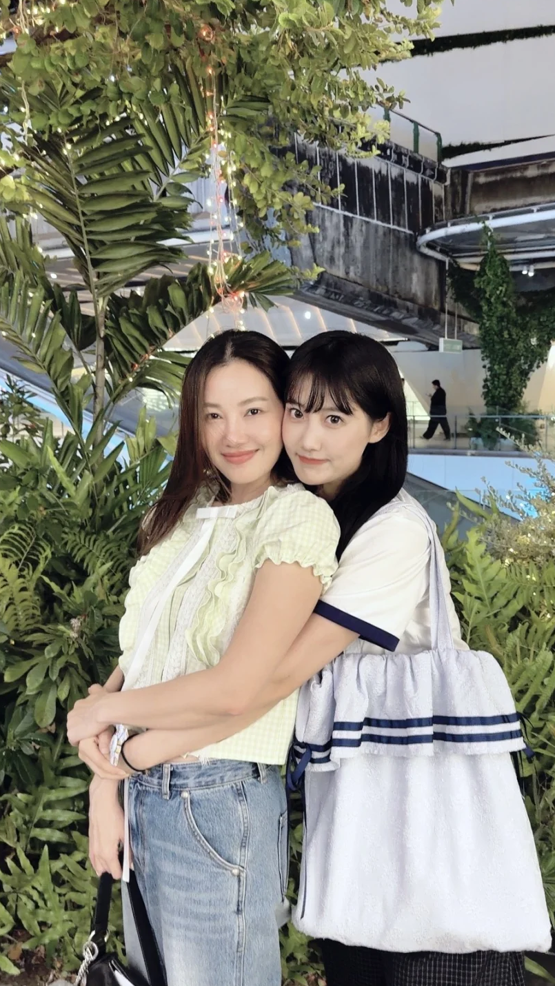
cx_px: 281
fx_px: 889
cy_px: 492
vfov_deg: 58.0
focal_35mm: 34
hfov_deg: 34.7
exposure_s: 1/50
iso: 400
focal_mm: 6.76
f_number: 1.78
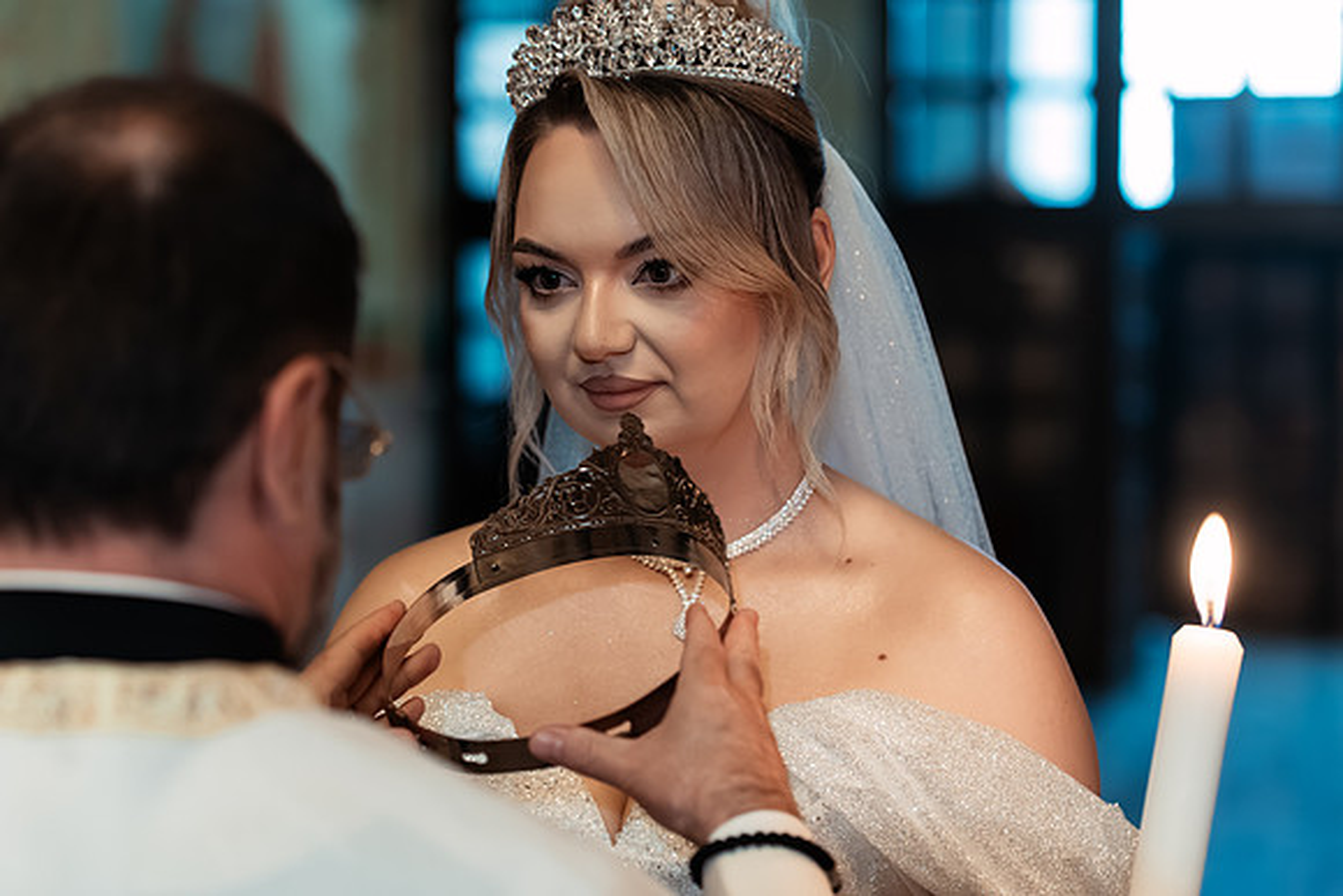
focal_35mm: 90
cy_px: 448
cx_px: 672
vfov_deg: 15.2
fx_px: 3358
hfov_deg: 22.6
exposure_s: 1/250
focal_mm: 90
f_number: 3.5
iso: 3200
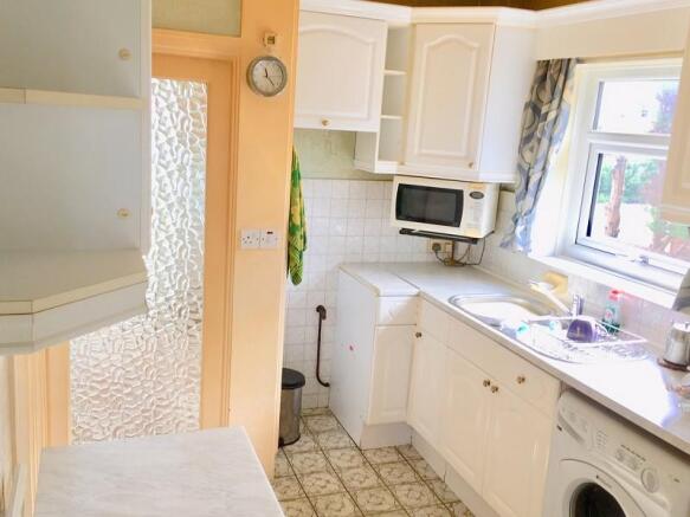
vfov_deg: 48.2
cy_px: 258
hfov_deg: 61.7
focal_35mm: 29
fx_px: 578
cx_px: 345
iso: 32
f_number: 2.2
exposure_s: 1/50
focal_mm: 4.15
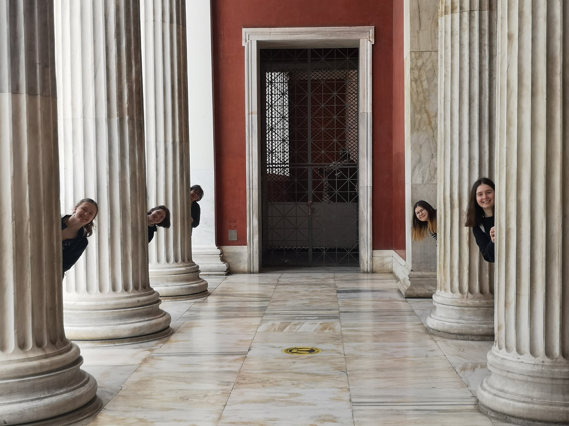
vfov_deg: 29.1
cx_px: 284
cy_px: 213
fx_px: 822
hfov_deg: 38.2
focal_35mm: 50
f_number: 1.8
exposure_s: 1/467
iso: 50
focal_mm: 3.95
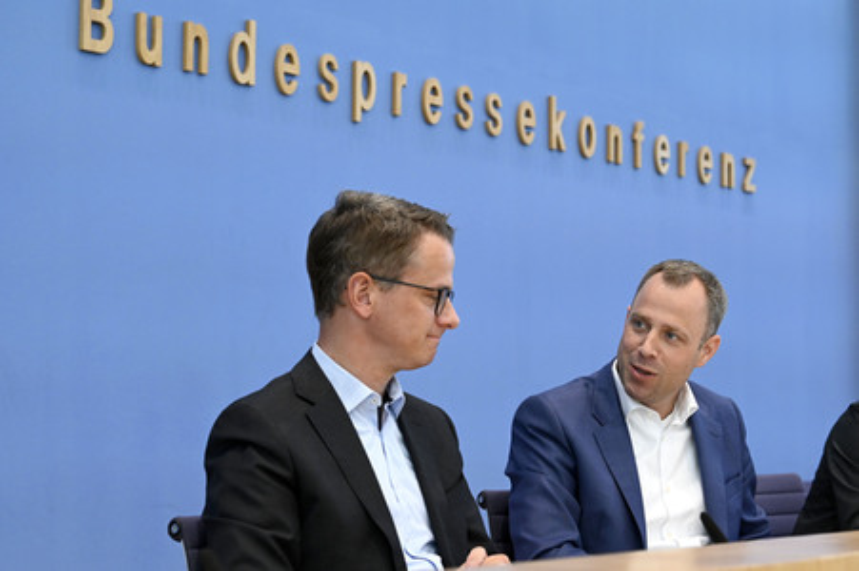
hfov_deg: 28.9
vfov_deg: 19.4
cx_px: 430
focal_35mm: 70
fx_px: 1669
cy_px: 286
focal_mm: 70
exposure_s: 1/640
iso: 3200
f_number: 5.6
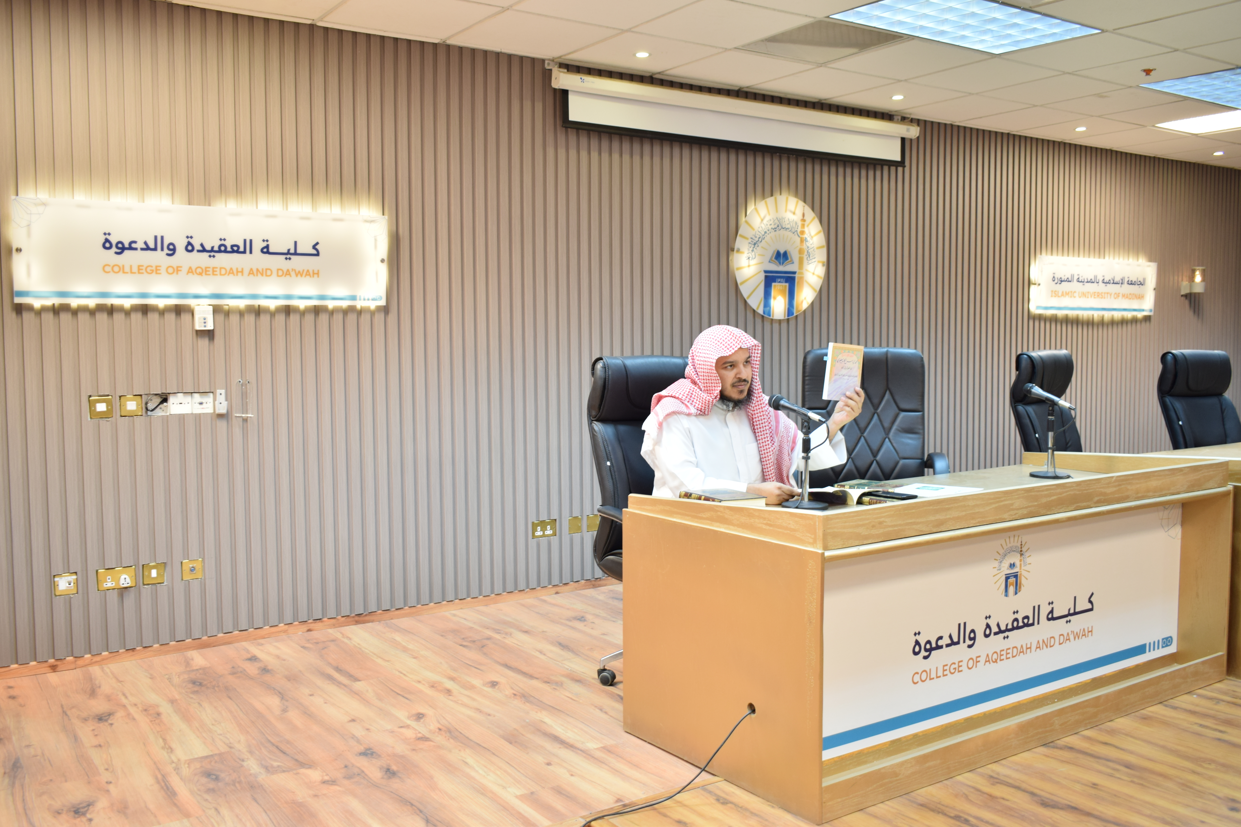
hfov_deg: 59.5
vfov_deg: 41.7
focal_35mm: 32
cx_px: 620
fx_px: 1086
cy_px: 414
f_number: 3.8
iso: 320
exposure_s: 1/30
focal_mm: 21
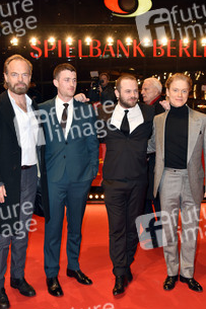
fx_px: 361
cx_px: 95
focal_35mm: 42
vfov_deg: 46.3
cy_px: 175
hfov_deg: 31.8
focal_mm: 32
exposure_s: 1/125
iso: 640
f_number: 5.6
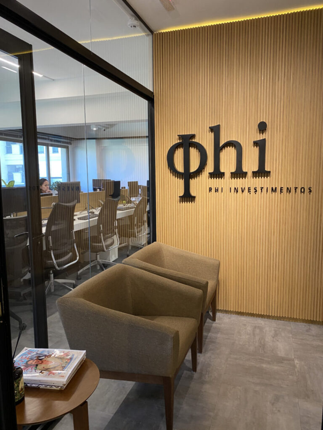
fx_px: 323
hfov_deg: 53.1
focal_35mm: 26
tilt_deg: -6.1
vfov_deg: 67.3
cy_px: 215
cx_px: 162
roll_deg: +0.7
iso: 200
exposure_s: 1/60
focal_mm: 4.25
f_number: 1.8
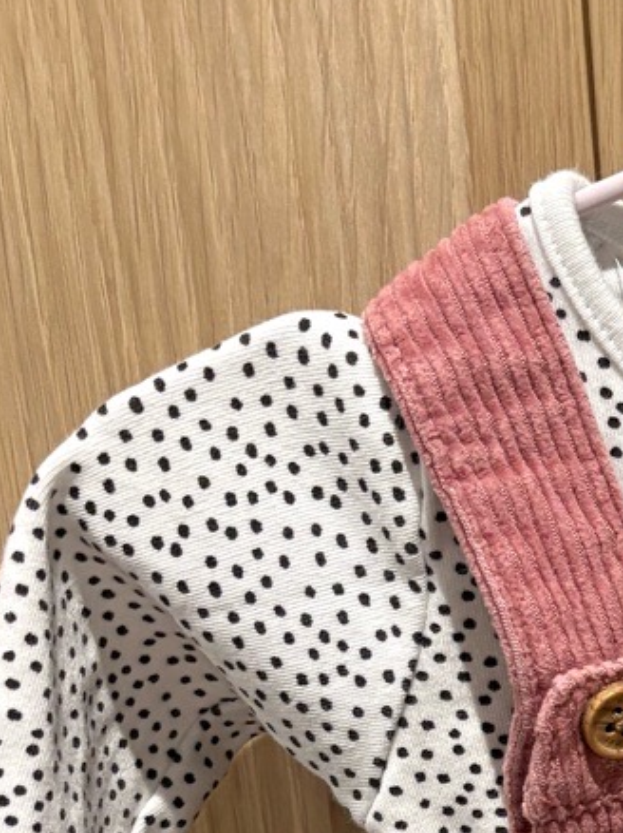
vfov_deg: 19.8
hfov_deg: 14.1
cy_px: 896
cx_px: 1060
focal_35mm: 95
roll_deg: +0.4
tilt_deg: -22.9
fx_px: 2282
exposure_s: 1/50
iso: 250
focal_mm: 5.96
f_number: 1.6
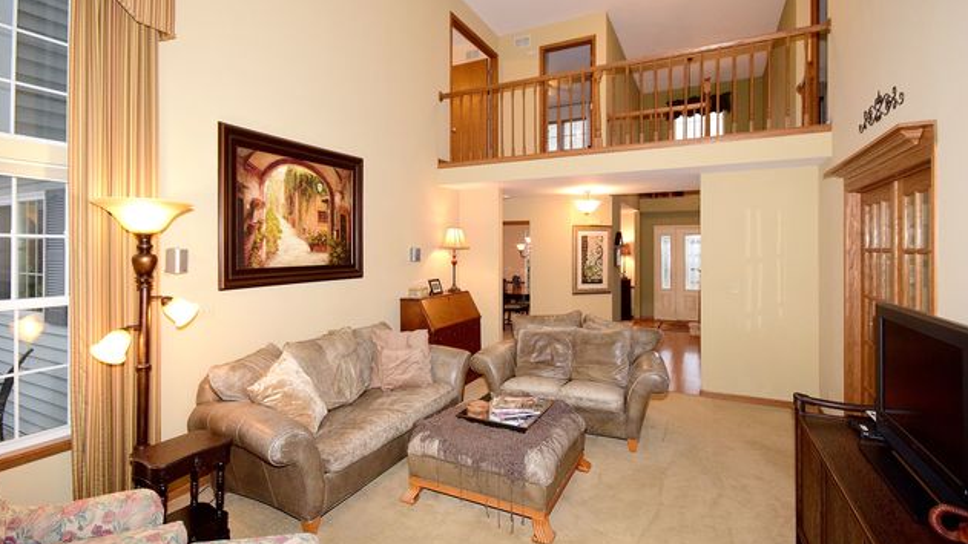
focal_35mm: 18
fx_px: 450
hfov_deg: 94.2
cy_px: 251
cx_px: 480
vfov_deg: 62.3
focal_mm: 11
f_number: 9
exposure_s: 1/60
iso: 2500
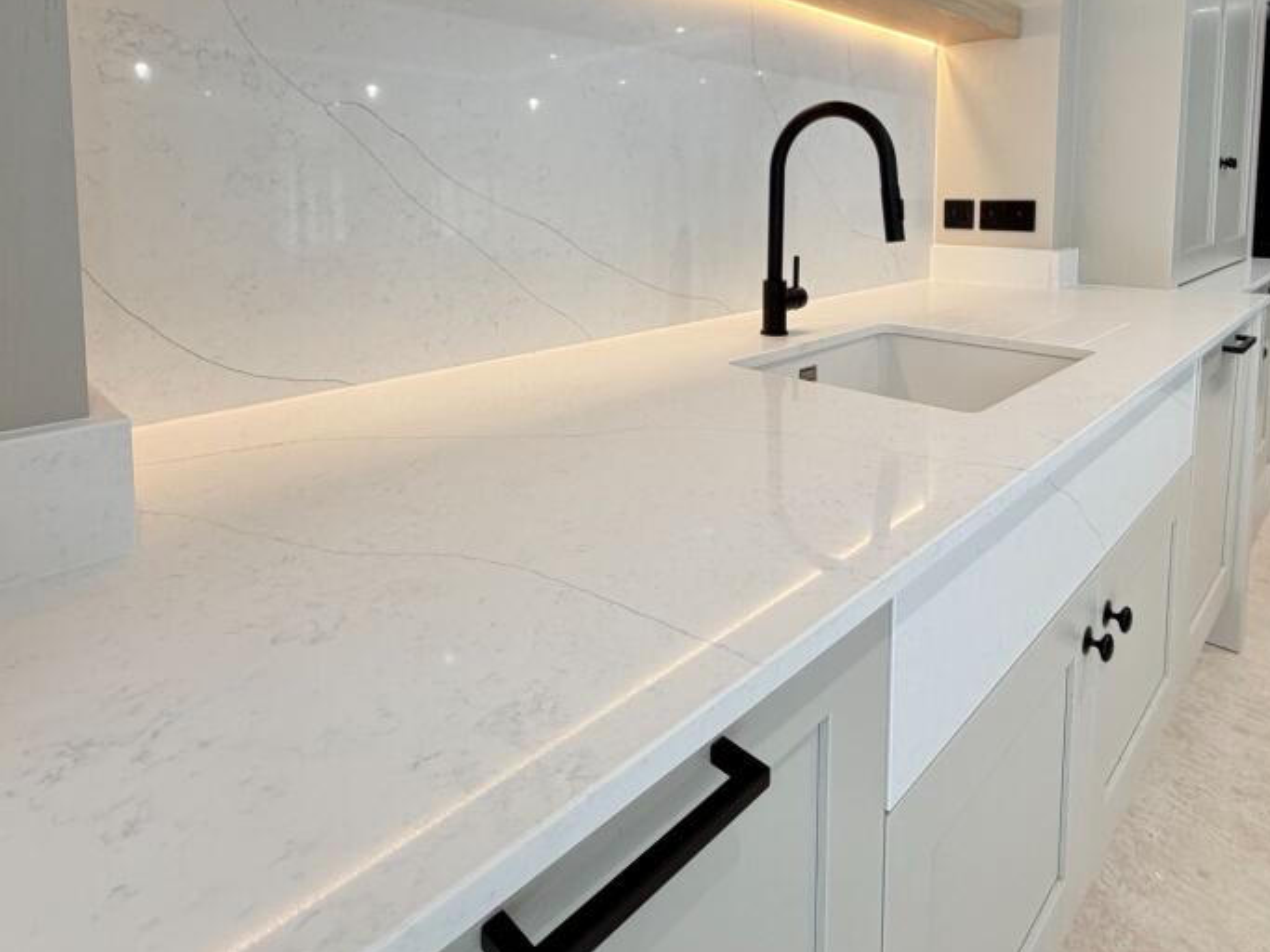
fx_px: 770
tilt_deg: -4.0
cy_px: 247
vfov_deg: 60.3
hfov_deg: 79.0
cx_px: 640
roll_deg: +0.6
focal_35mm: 21
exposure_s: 1/50
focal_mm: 2.22
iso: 250
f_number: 2.2
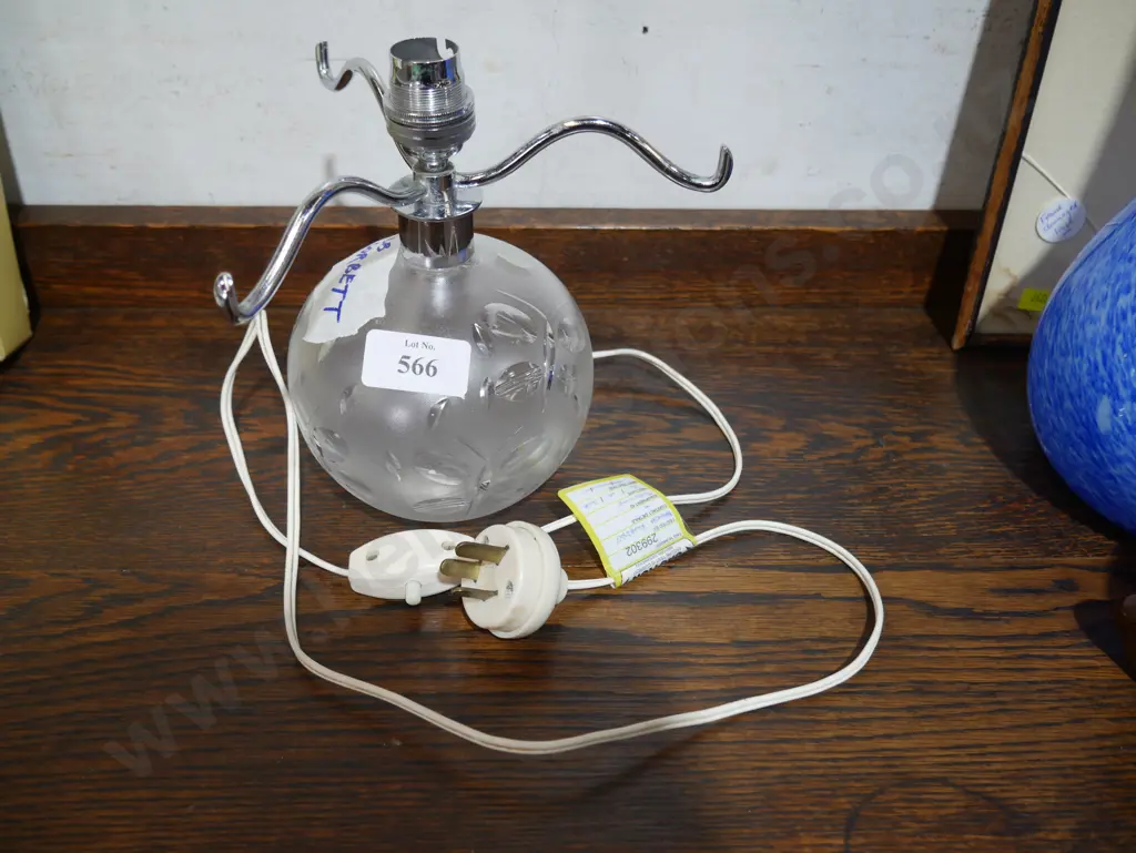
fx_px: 985
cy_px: 426
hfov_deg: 59.9
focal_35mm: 30
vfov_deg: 46.8
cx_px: 568
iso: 320
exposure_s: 1/60
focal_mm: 15
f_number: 3.6
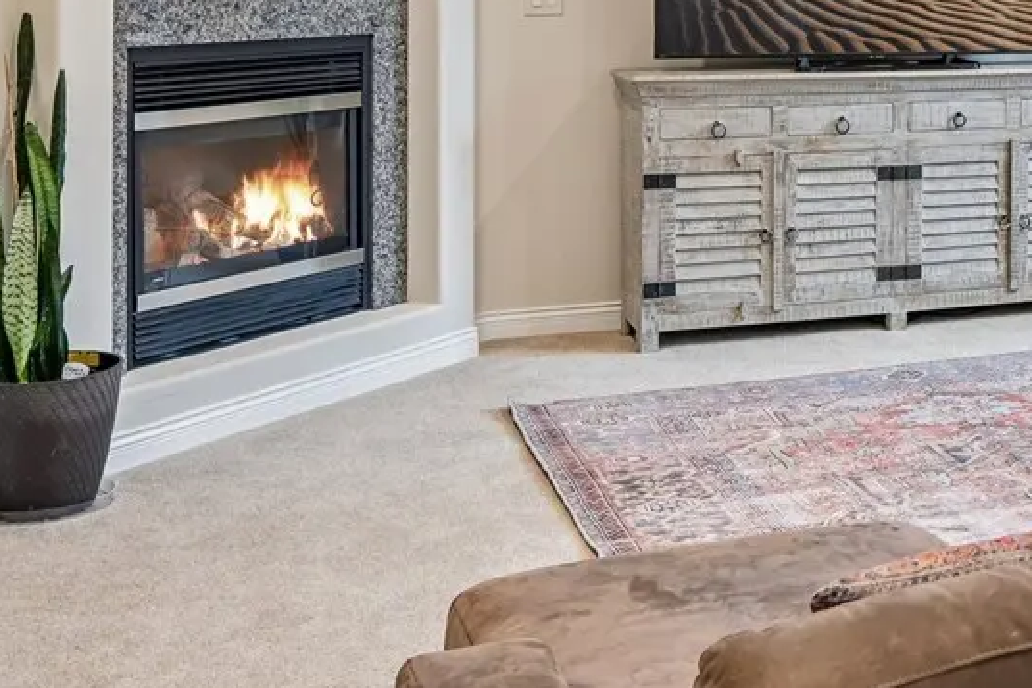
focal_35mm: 60
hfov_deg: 30.1
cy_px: -53
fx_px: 1720
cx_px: 1127
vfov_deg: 21.5
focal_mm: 19
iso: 400
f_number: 8
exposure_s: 1/20
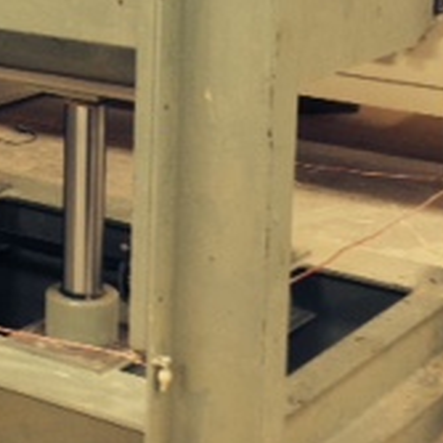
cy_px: 56
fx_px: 1622
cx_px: -42
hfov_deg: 15.2
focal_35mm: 112
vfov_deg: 15.4
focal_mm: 4.12
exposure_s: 1/20
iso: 100
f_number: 2.4
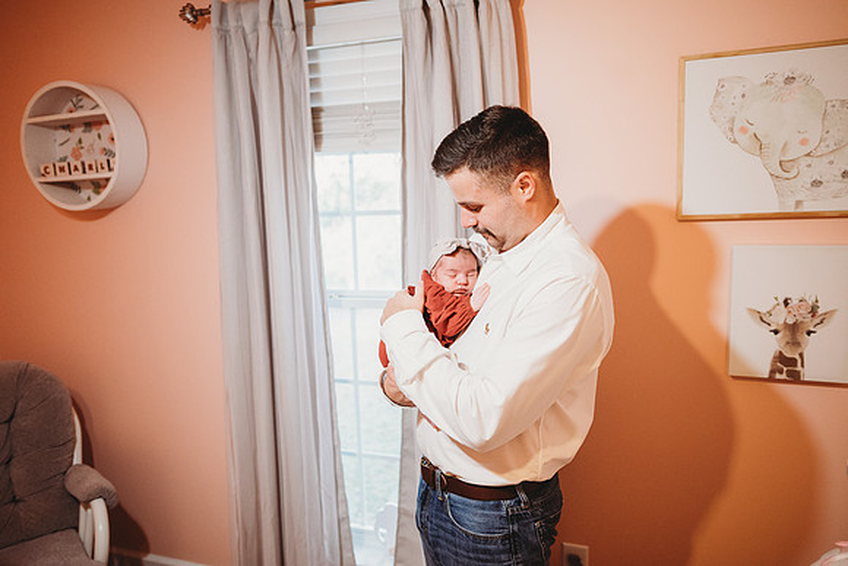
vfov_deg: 53.2
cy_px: 283
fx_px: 565
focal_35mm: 24
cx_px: 424
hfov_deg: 73.7
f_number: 1.8
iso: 1600
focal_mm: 24
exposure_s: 1/160
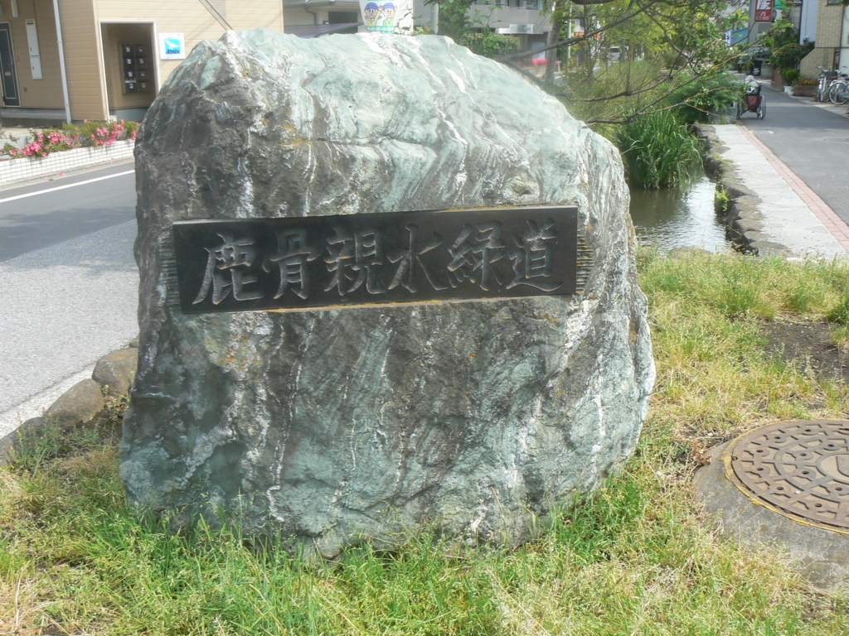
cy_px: 318
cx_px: 424
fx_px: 883
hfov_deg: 51.4
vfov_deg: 39.7
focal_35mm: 36
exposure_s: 1/125
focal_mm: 6
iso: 80
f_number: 5.6
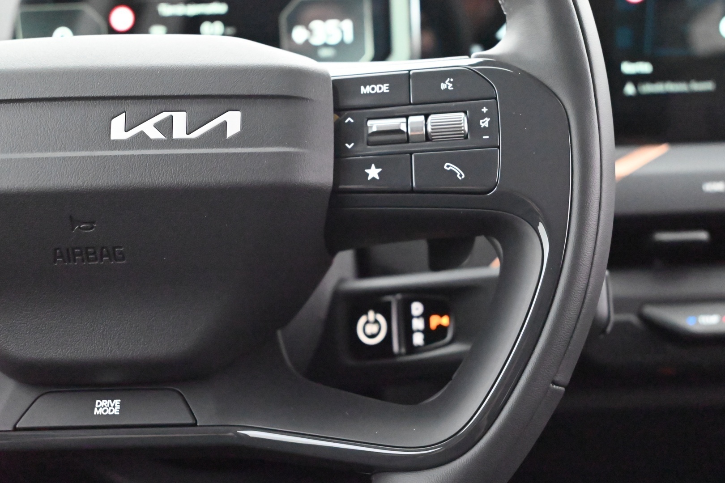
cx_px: 362
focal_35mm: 50
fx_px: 1007
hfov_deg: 39.6
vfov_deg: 27.0
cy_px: 242
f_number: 6.3
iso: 25600
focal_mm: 50
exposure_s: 1/50
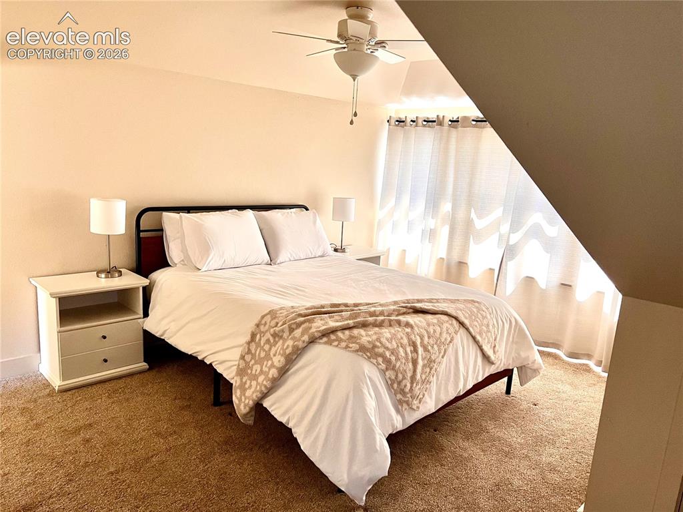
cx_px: 342
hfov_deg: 67.3
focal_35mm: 26
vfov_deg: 53.0
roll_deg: -3.3
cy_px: 256
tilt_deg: -11.4
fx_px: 513
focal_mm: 5.7
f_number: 1.5
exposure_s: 1/60
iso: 320
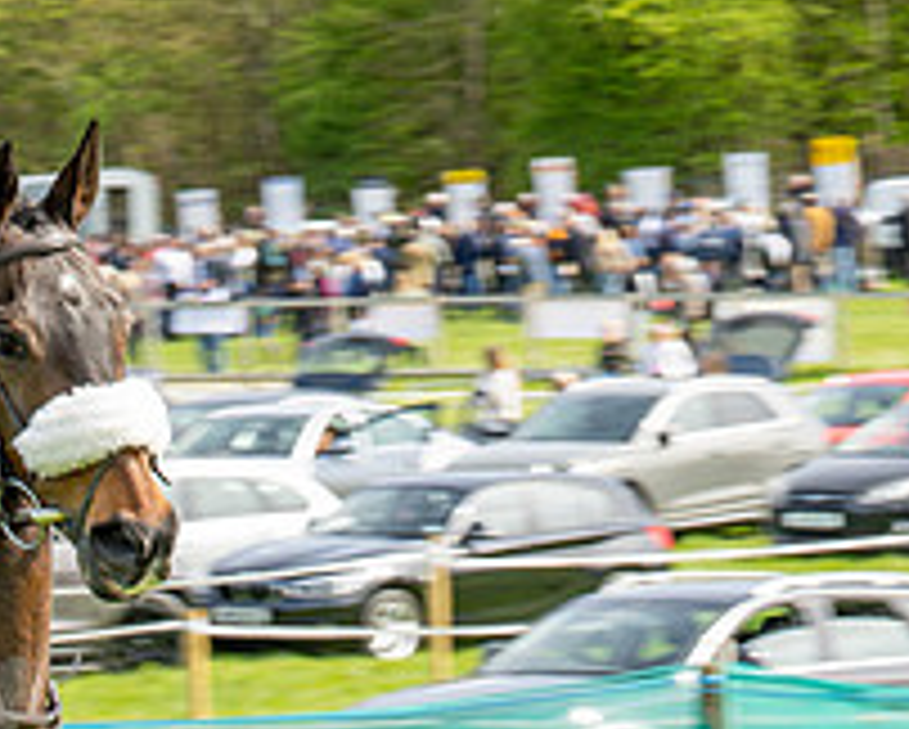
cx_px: -809
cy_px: 963
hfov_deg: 5.0
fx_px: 10206
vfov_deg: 4.1
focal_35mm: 379
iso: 100
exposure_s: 1/160
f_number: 9
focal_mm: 74
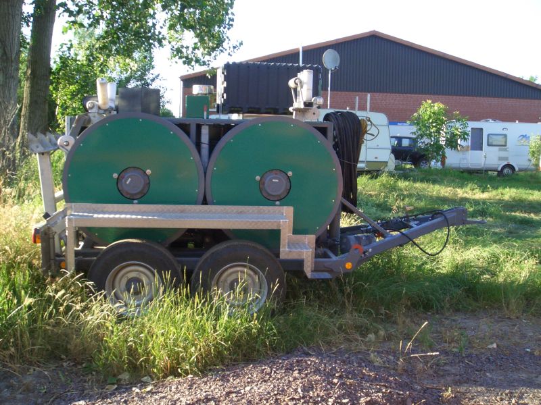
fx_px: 563
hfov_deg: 51.4
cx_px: 270
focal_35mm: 36
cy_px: 202
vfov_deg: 39.7
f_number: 4
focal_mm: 4.8
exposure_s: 1/125
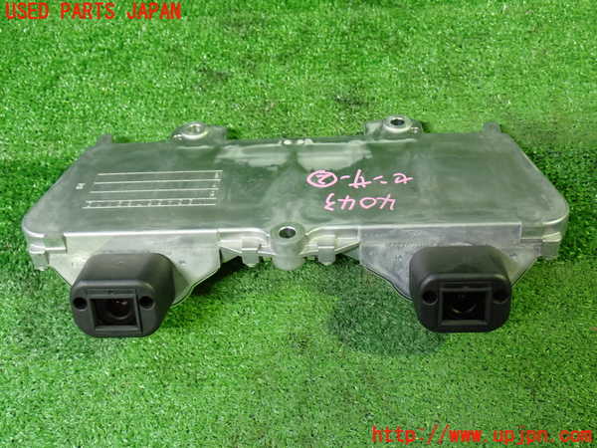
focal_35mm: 41
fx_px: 707
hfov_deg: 45.8
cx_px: 298
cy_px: 224
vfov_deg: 35.1
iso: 640
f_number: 2.8
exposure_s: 1/40
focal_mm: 7.31
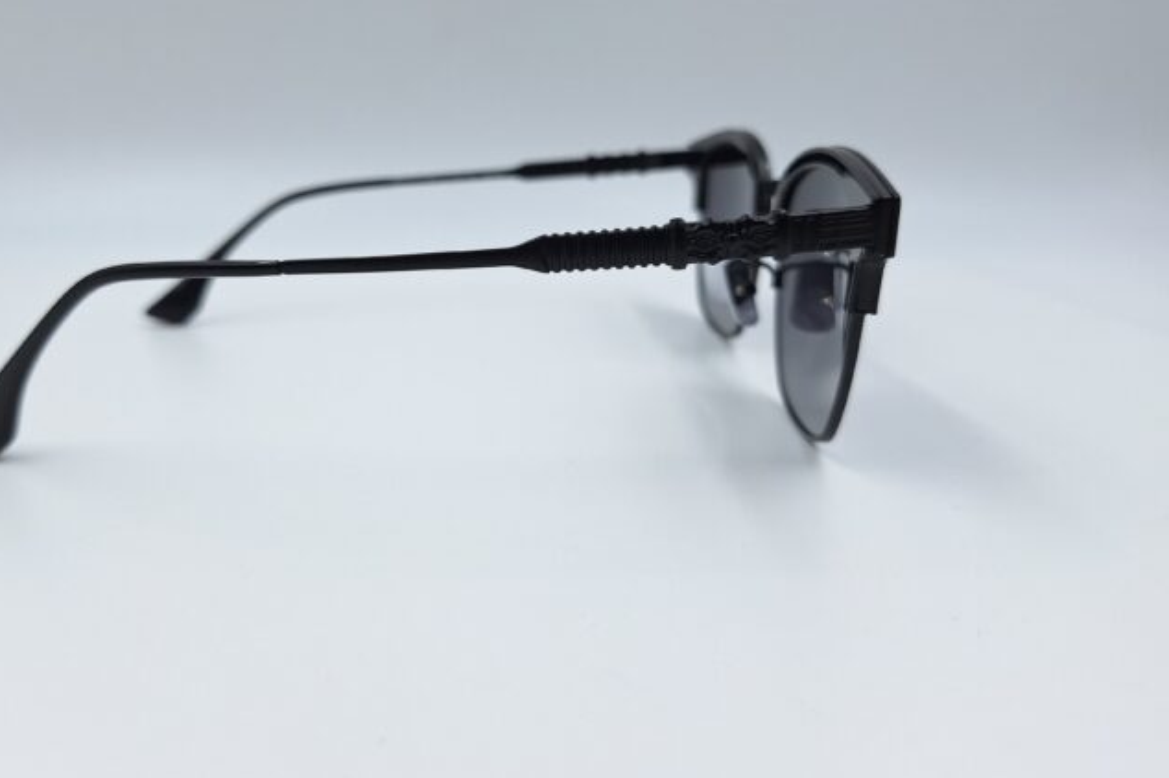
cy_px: 343
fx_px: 941
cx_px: 490
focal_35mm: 29
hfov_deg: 63.3
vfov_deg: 44.8
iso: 40
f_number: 1.8
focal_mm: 5.54
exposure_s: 1/161
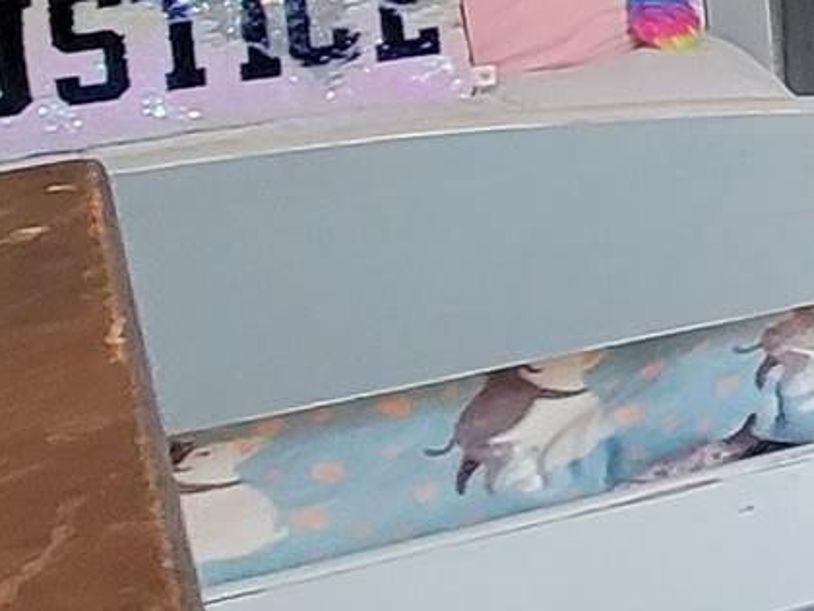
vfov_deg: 14.8
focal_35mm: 95
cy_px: -223
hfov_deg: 12.3
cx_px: 2289
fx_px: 2234
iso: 160
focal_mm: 2.2
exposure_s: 1/60
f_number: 2.2
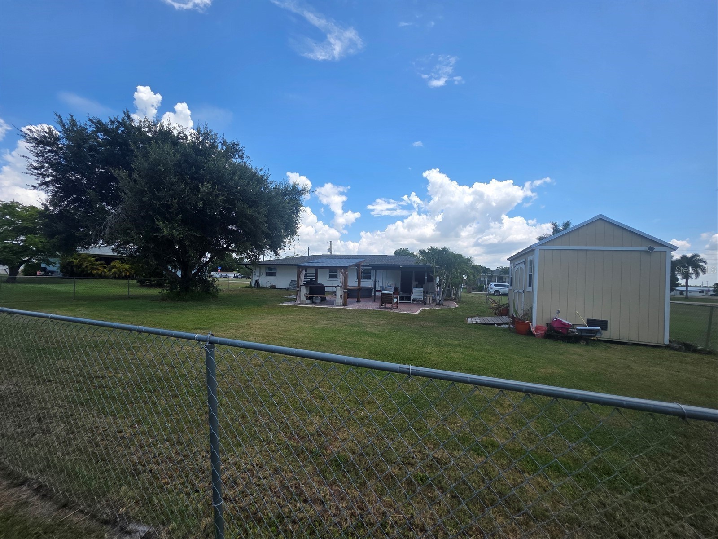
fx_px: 270
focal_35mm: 13
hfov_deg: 106.2
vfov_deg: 89.9
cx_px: 359
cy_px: 270
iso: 40
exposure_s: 1/1584
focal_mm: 2.2
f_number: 1.9
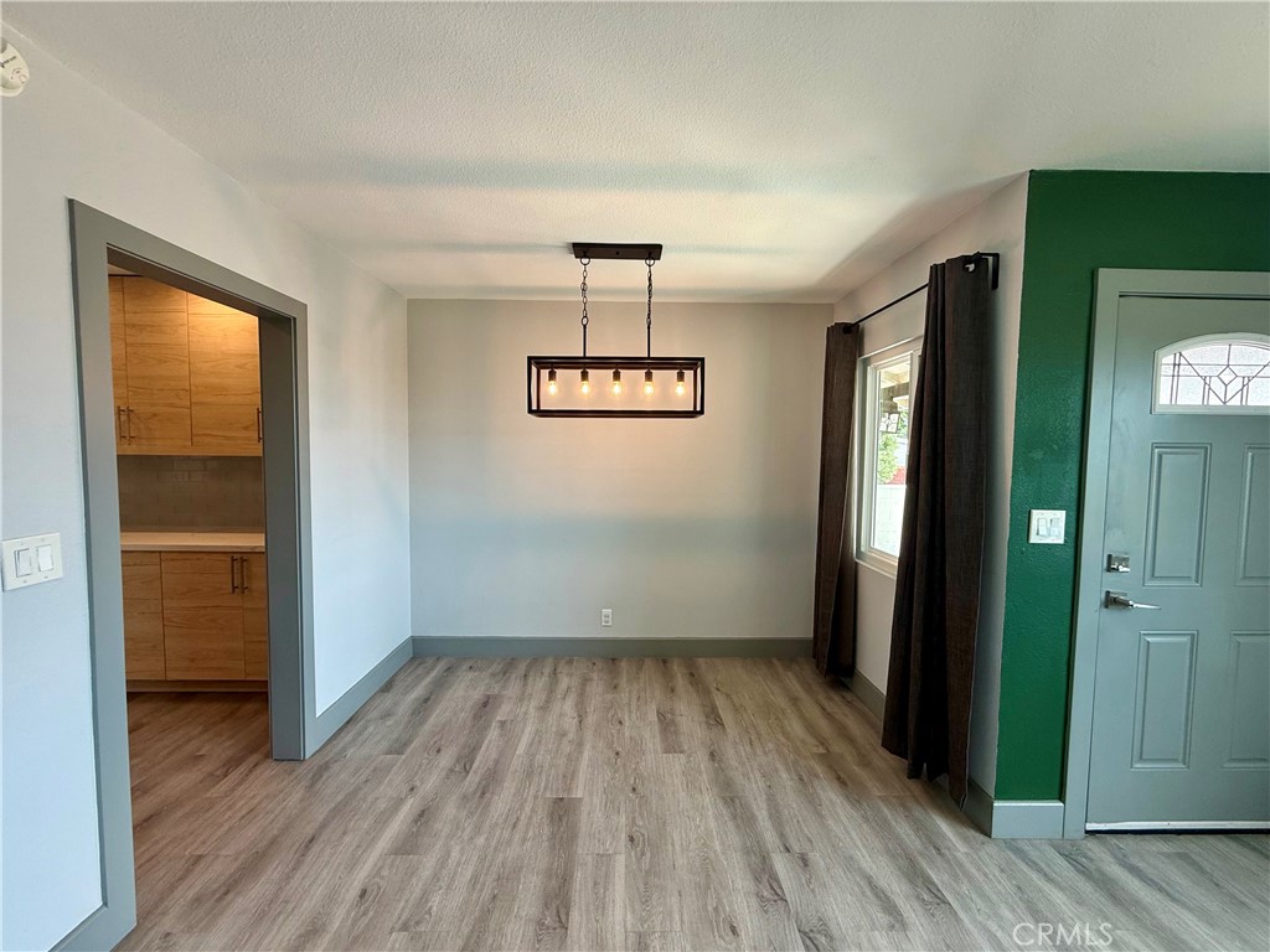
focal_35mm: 14
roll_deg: -0.8
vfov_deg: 85.7
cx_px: 635
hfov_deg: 102.1
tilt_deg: -2.2
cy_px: 476
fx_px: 514
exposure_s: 1/99
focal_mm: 2.22
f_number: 2.2
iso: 100
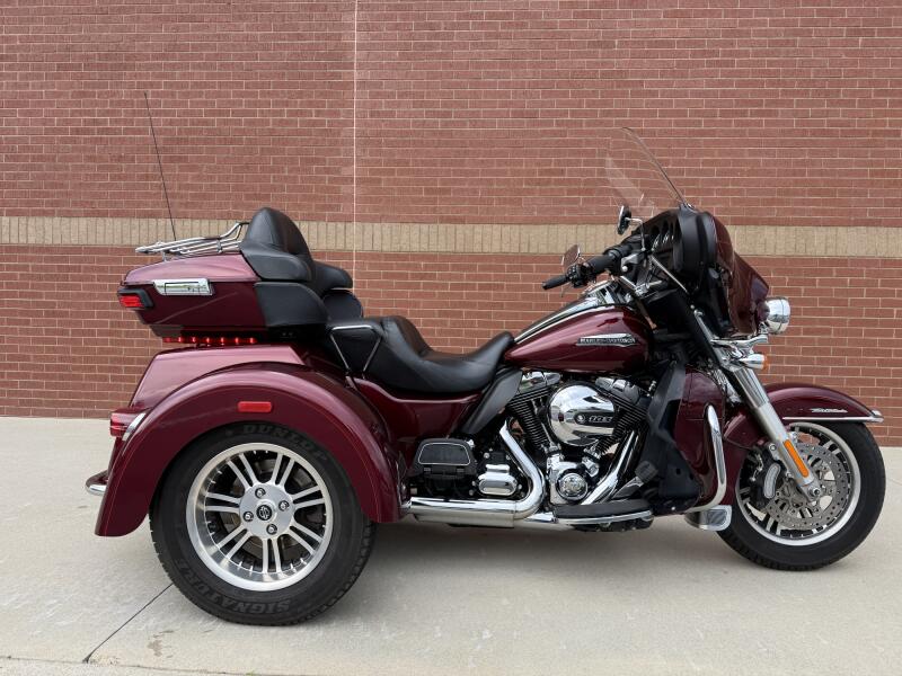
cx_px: 451
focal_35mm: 24
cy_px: 338
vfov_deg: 56.8
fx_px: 625
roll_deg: -0.3
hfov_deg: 71.6
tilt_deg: +5.3
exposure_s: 1/695
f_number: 1.78
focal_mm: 6.76
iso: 80
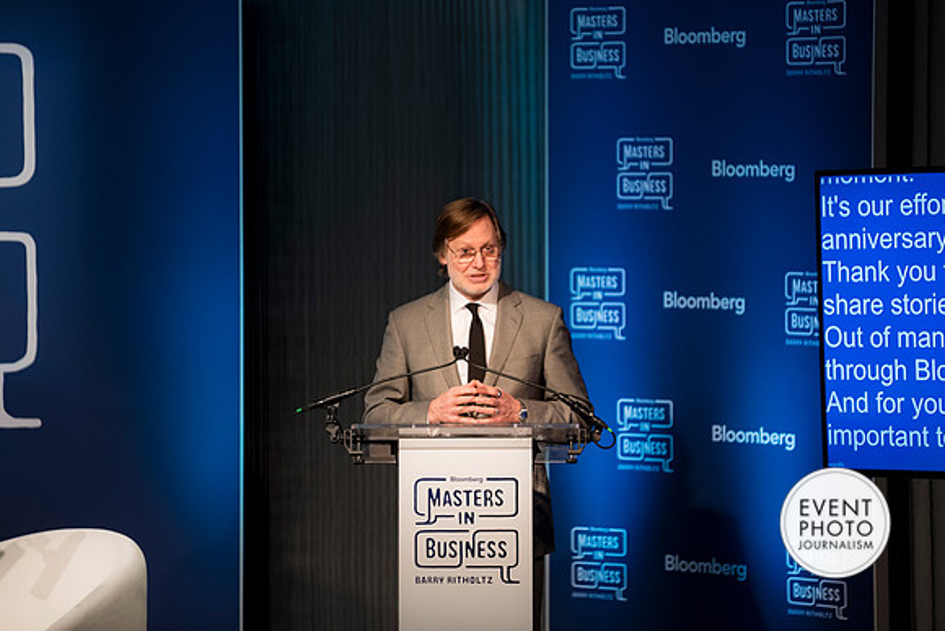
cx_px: 473
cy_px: 303
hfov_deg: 9.9
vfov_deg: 6.6
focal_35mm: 209
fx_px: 5482
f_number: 2.8
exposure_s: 1/125
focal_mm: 200
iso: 1250
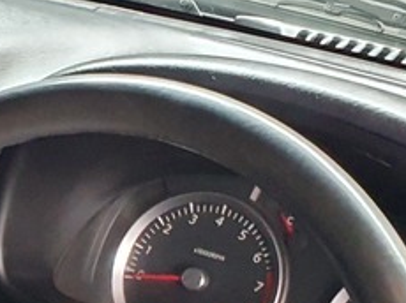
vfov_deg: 12.3
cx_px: -309
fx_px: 1359
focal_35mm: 116
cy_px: 414
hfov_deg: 14.9
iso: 500
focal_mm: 4.32
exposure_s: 1/33
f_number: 2.4
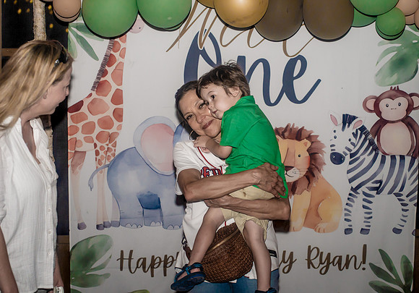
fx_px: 1044
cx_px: 213
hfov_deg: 22.7
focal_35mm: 88
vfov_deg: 16.0
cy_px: 157
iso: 2000
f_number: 3.5
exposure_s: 1/200
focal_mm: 75
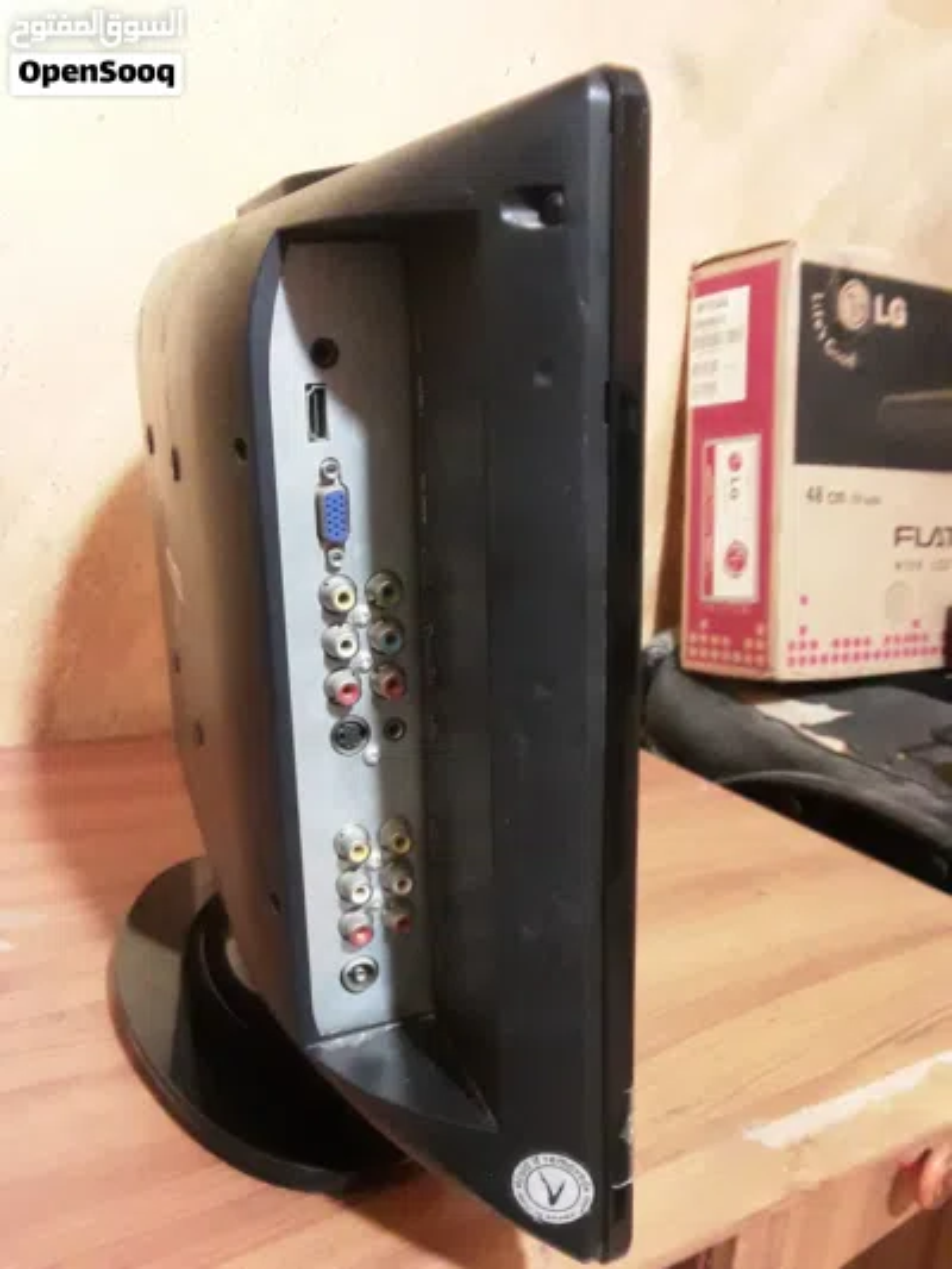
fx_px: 1100
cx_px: 476
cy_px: 634
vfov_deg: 60.0
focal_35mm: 30
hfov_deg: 46.8
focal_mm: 2.2
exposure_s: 1/20
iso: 640
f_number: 1.9
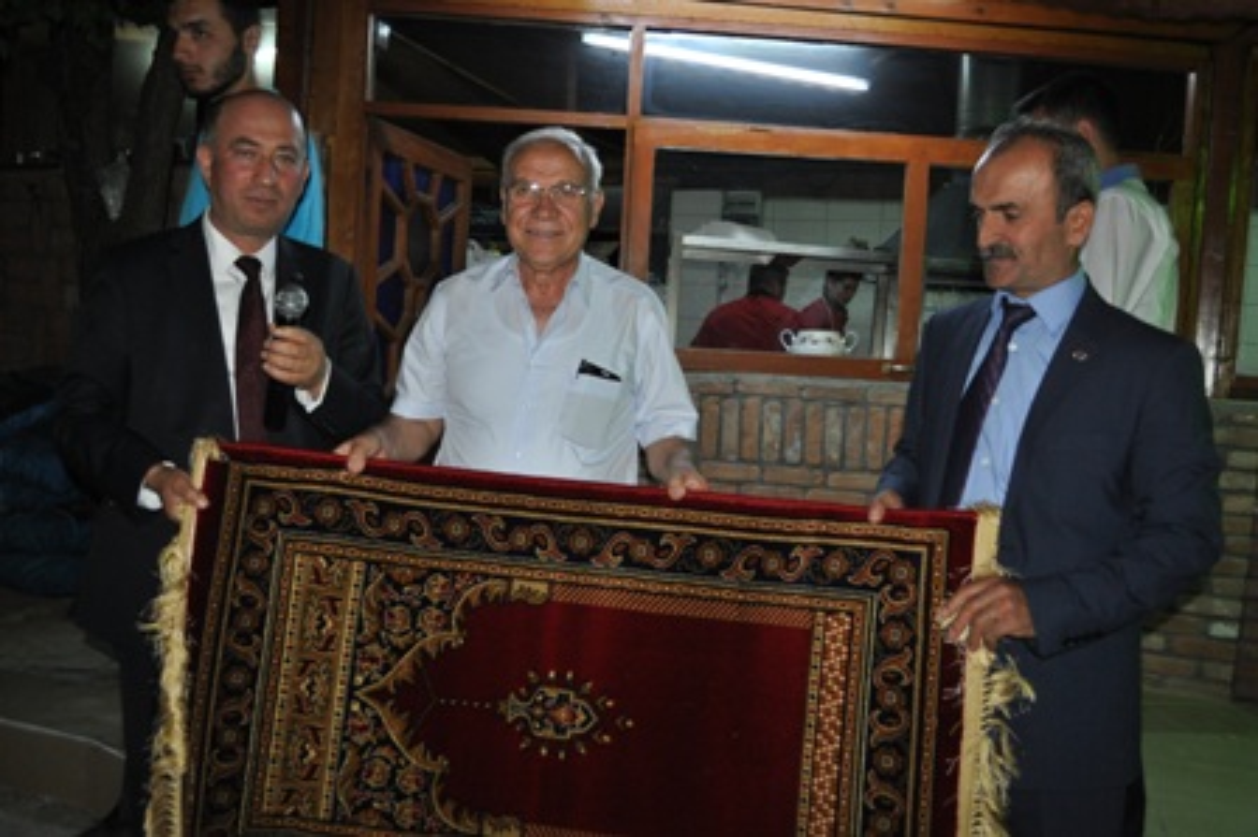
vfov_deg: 39.9
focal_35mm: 33
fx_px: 1152
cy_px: 418
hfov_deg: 57.3
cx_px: 629
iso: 800
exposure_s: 1/60
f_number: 3.8
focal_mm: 22
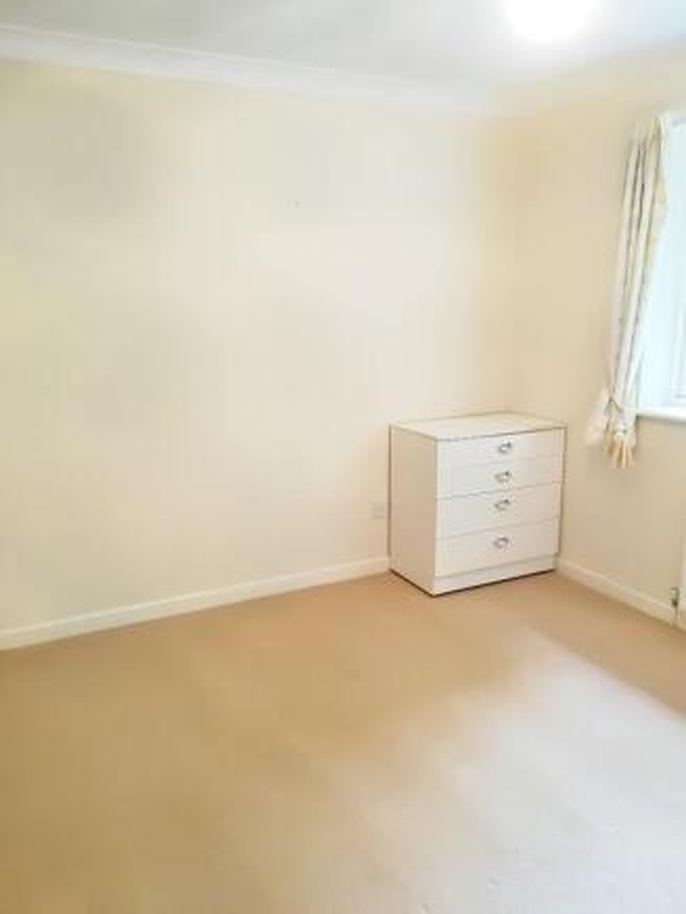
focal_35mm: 26
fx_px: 687
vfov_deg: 67.3
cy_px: 457
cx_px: 343
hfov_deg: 53.1
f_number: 2.2
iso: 320
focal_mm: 3.83
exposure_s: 1/33.3
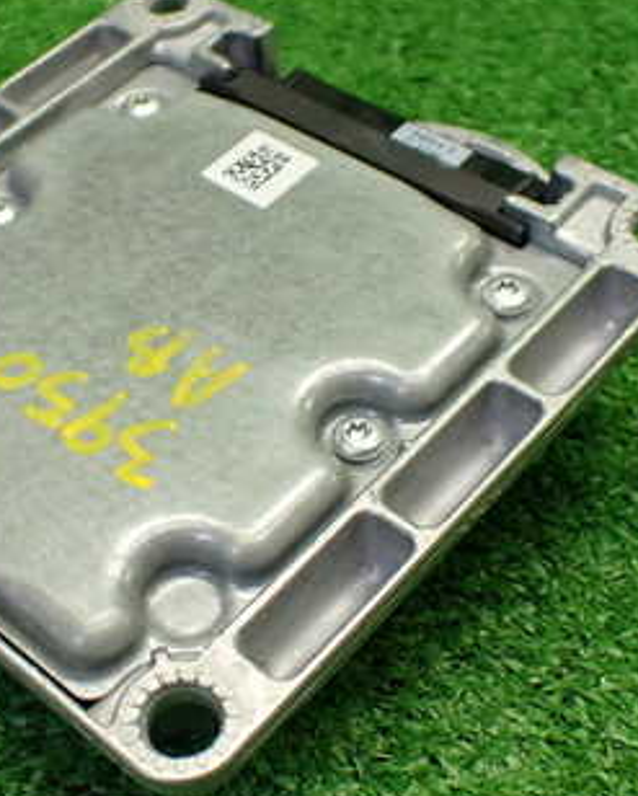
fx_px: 1343
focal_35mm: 57
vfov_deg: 33.0
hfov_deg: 26.5
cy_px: 401
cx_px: 201
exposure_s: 1/125
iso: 400
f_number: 2.3
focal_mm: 5.4
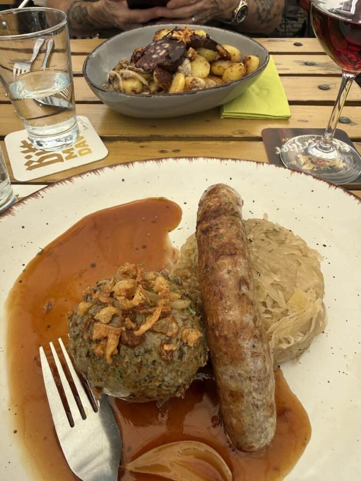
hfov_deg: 56.8
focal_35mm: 24
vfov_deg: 71.6
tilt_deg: -46.2
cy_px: 240
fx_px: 334
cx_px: 180
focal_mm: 2.22
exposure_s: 1/590
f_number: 2.2
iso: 40
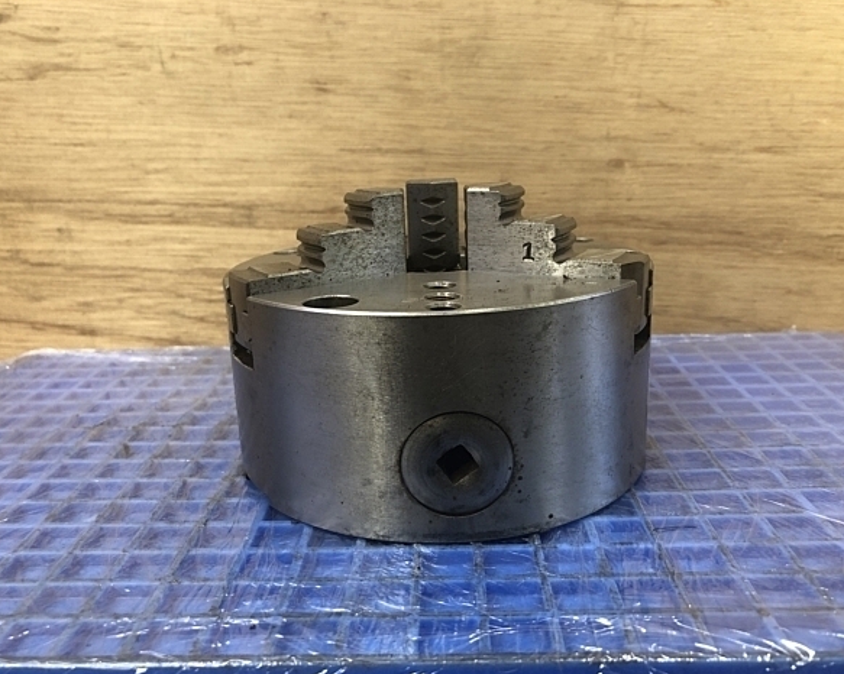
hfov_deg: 58.8
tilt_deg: -16.3
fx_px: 749
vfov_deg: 48.5
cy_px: 340
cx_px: 417
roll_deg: +2.8
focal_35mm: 30
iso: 40
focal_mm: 3.99
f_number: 1.8
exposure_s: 1/20
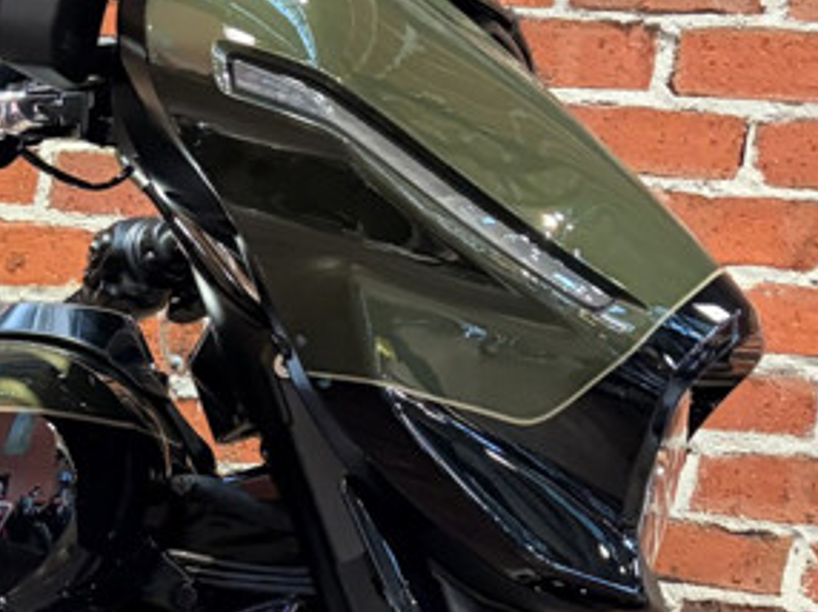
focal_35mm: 97
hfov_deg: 18.9
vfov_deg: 14.7
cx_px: -216
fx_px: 2290
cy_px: 758
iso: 500
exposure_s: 1/60
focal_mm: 5.96
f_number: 1.6
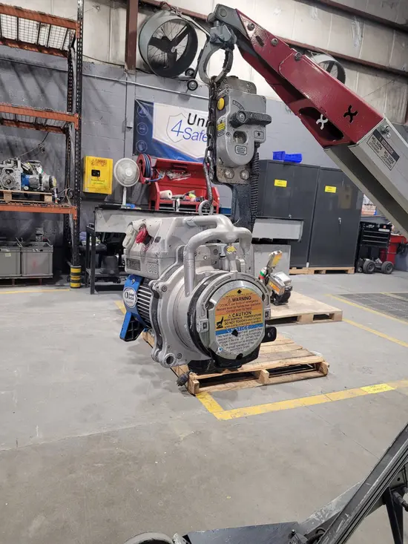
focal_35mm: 26
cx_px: 204
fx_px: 408
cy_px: 272
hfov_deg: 53.1
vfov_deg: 67.3
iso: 250
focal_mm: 5.4
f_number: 1.8
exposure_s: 1/60
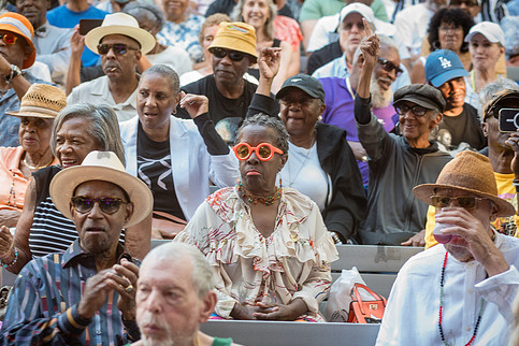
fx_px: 1730
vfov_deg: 11.4
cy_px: 192
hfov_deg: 17.1
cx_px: 242
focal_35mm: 120
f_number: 4.5
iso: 800
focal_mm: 100
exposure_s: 1/80
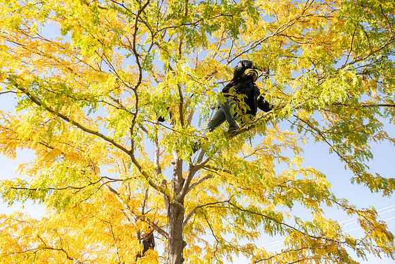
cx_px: 198
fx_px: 263
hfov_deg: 73.7
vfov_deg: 53.2
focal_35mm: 24
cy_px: 132
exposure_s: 1/200
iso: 100
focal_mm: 24
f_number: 4.5
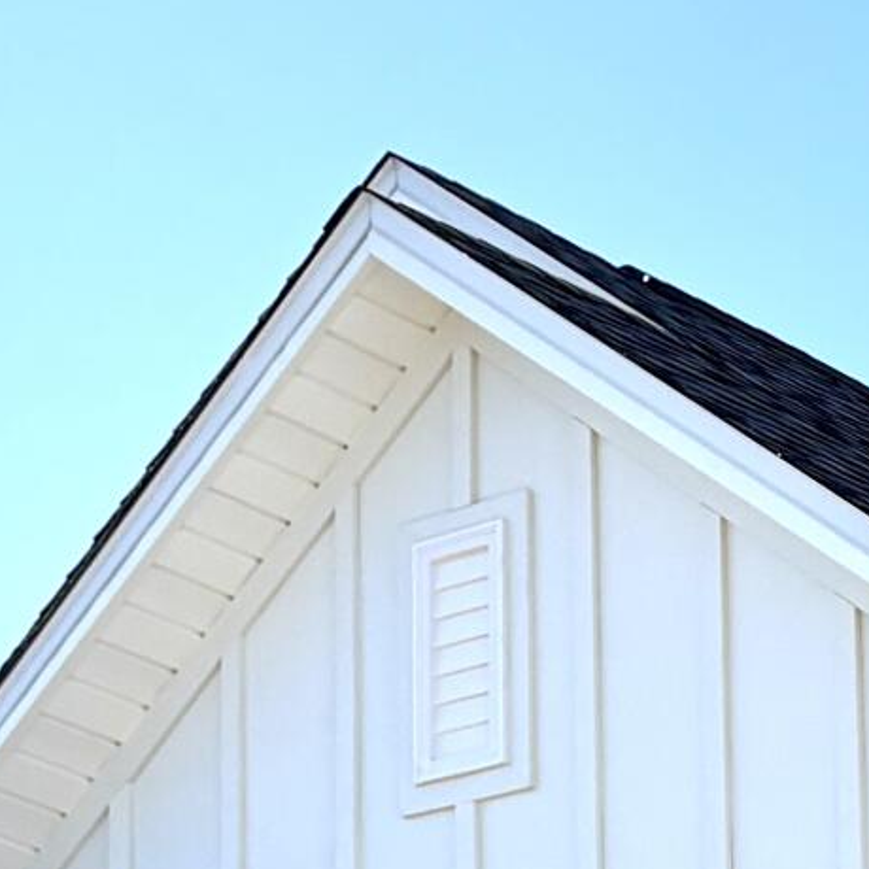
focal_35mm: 150
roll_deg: +1.7
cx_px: 1341
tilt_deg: +6.0
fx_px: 4260
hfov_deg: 11.1
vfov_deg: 10.8
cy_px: 1602
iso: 50
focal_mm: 5.96
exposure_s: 1/2985
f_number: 1.6
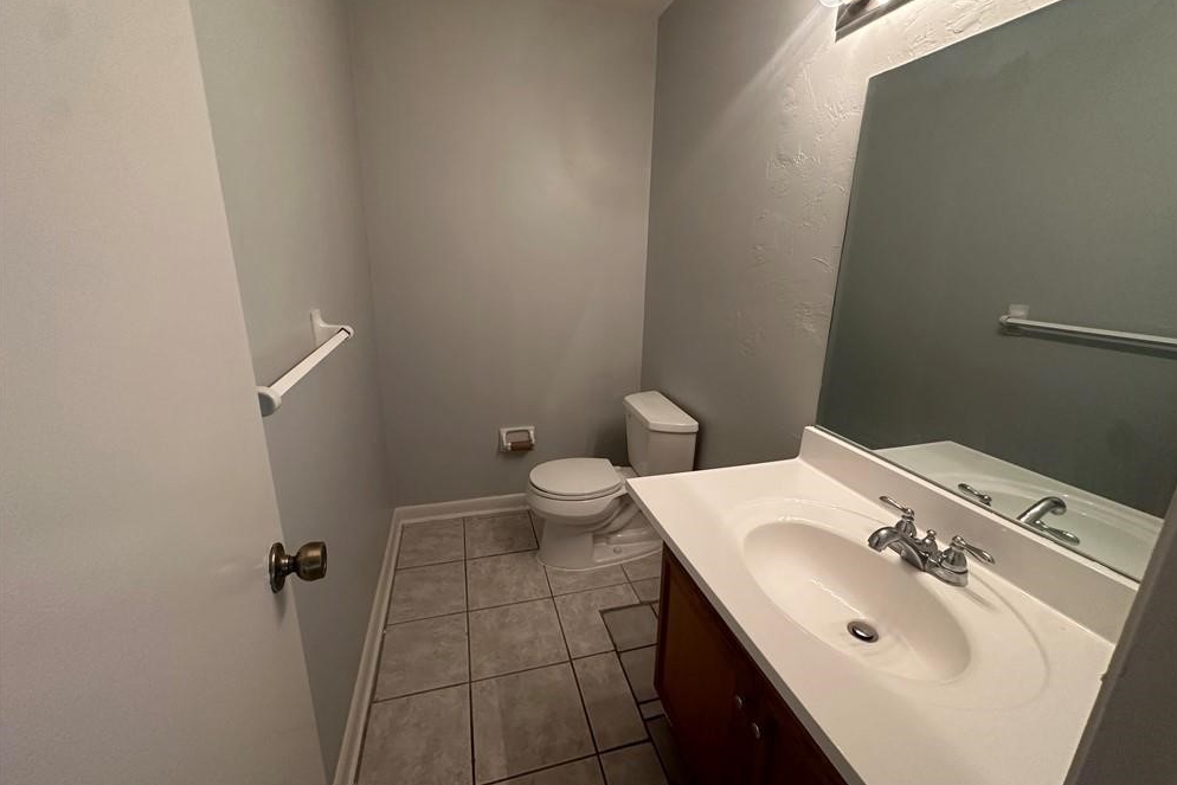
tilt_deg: -15.3
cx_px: 604
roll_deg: -1.9
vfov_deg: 77.3
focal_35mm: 15
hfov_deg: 100.4
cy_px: 386
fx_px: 490
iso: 250
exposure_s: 1/120
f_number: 2.2
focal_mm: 2.22
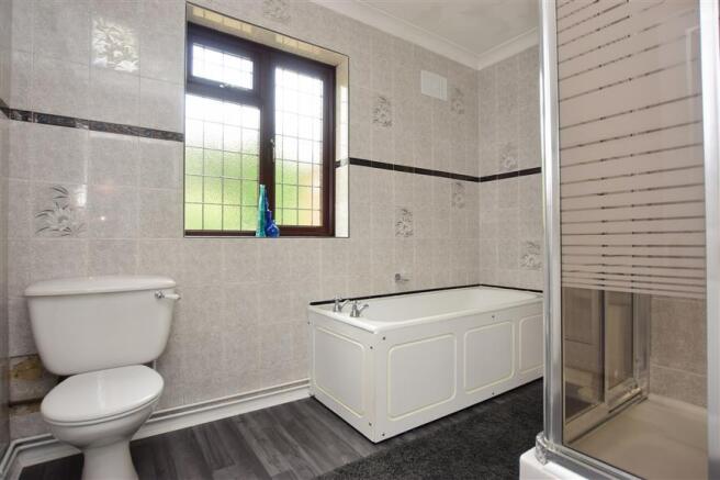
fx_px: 330
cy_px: 240
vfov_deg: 72.0
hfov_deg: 95.0
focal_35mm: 16
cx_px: 360
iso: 200
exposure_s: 1/100
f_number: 5
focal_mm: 11
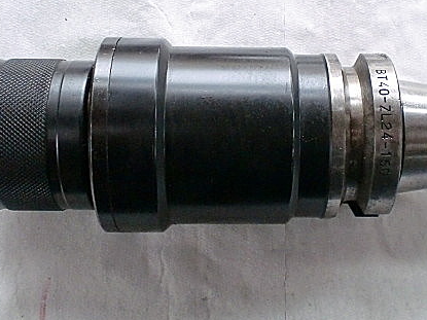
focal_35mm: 54
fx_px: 666
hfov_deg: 35.4
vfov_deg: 27.0
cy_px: 151
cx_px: 256
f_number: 3.1
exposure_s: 1/60
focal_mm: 6.3
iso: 500
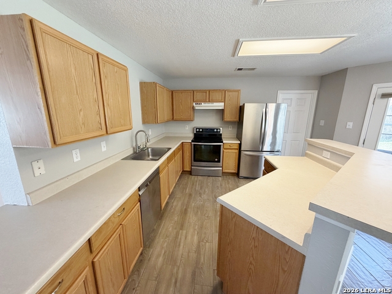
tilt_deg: -13.0
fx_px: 159
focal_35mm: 14
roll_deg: -0.2
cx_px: 196
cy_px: 147
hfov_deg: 102.1
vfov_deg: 85.7
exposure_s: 1/120
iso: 320
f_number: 2.2
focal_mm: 2.22
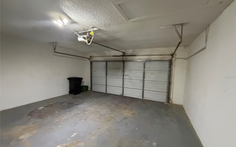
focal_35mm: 15
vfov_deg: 74.7
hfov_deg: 101.5
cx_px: 119
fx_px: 96
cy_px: 77
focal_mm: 2.22
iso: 800
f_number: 2.2
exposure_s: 1/60
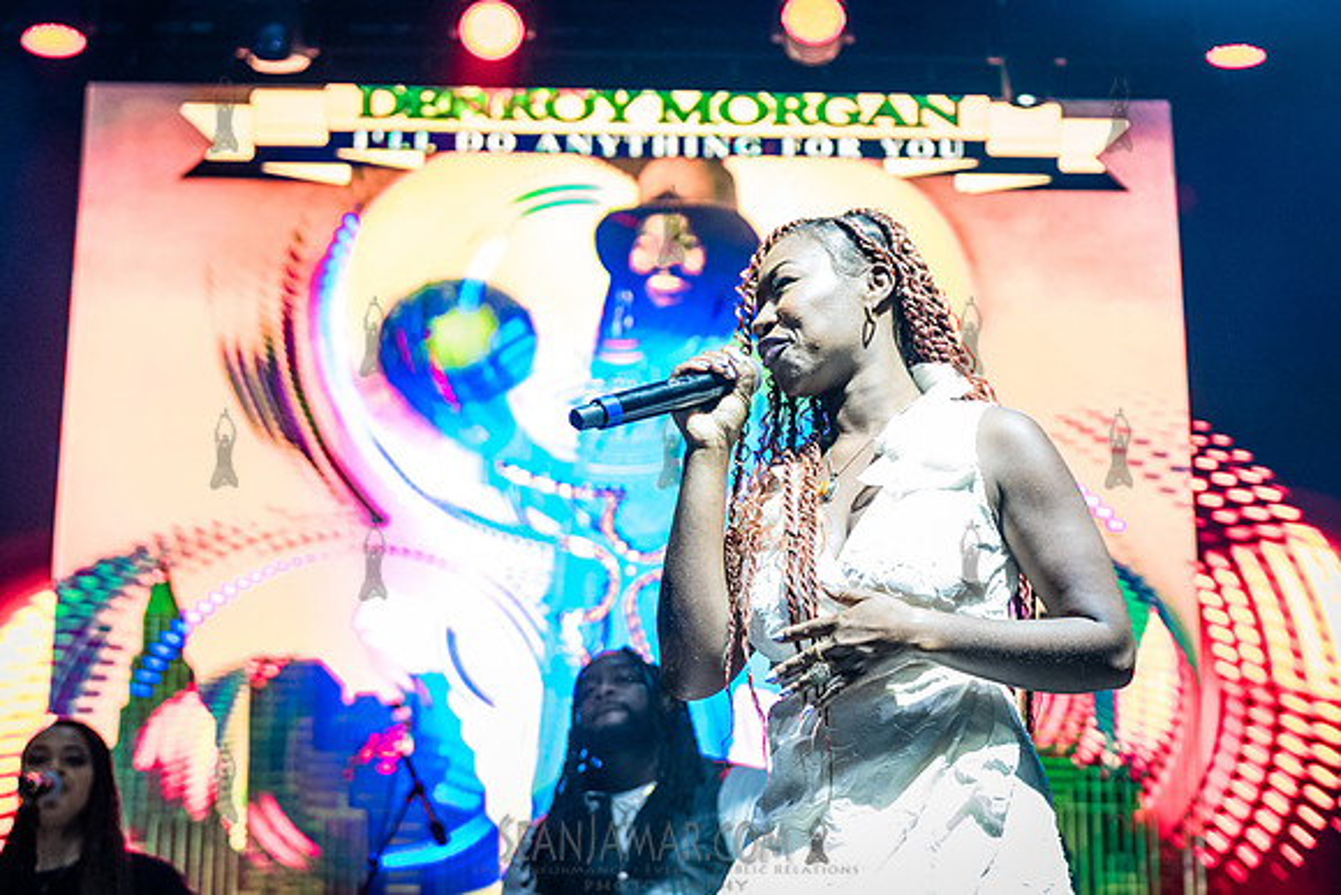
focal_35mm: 85
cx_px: 817
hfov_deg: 23.8
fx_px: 3180
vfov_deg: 16.0
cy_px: 417
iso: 3200
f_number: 4
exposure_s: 1/320
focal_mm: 70
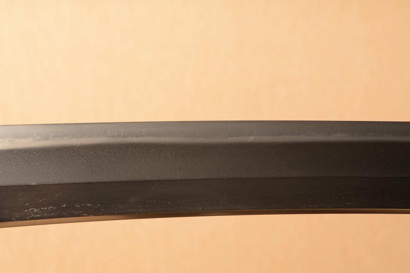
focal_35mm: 135
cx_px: 205
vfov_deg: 10.1
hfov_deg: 15.2
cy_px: 136
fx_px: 1536
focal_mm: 90
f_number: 11
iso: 400
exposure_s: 1/2
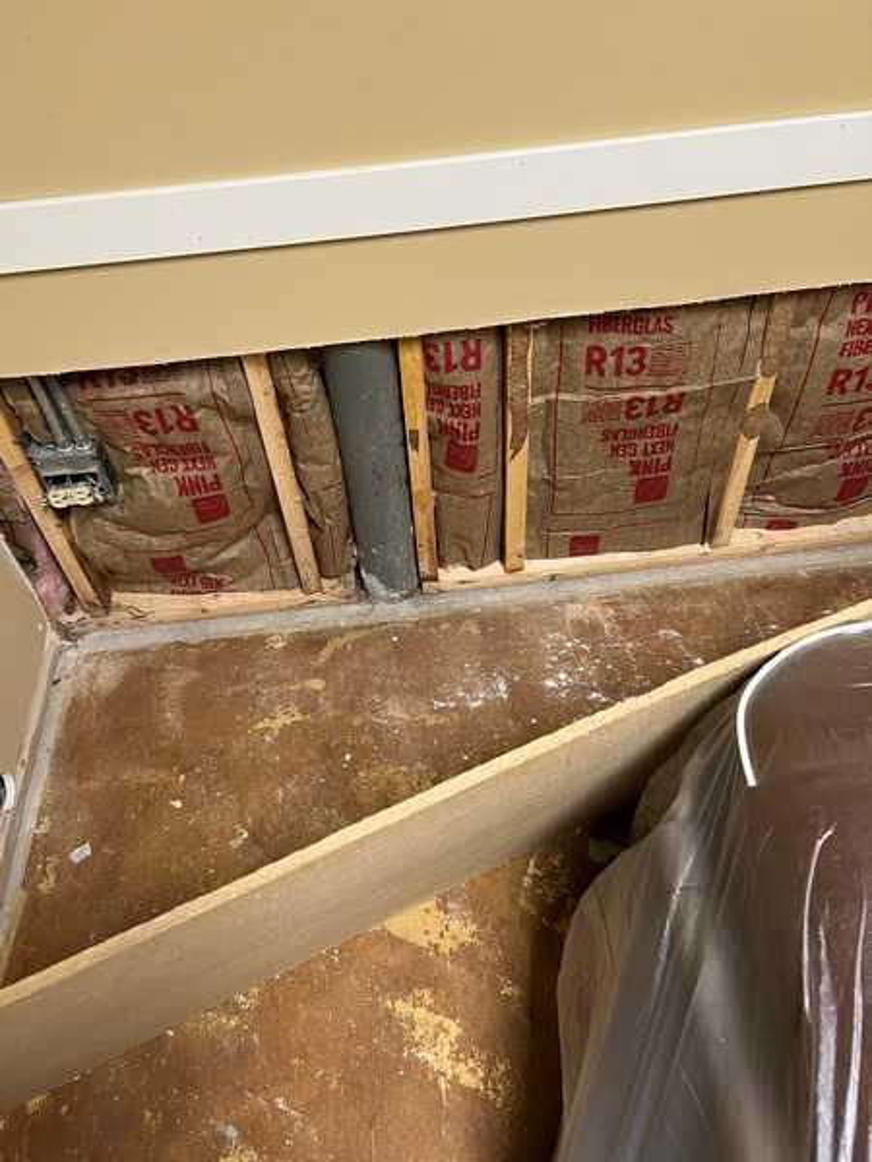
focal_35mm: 26
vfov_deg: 67.3
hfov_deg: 53.1
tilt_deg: -46.8
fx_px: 873
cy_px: 581
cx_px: 436
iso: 250
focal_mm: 5.7
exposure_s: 1/60
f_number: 1.5
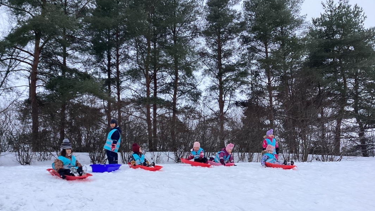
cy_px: 131
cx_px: 188
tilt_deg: +7.9
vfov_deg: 34.5
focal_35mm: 34
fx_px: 338
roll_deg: +2.0
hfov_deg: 58.0
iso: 200
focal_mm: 3.3
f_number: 2.4
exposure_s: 1/50
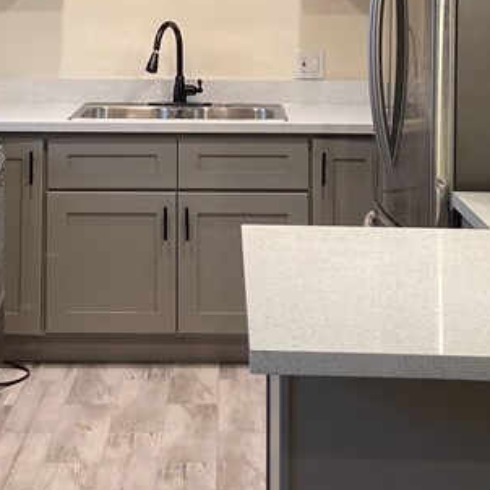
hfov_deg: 22.2
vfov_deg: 21.3
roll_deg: -0.8
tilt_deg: -1.5
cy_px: -21
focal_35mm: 78
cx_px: 188
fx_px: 1249
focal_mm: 4.25
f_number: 1.8
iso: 100
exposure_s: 1/60
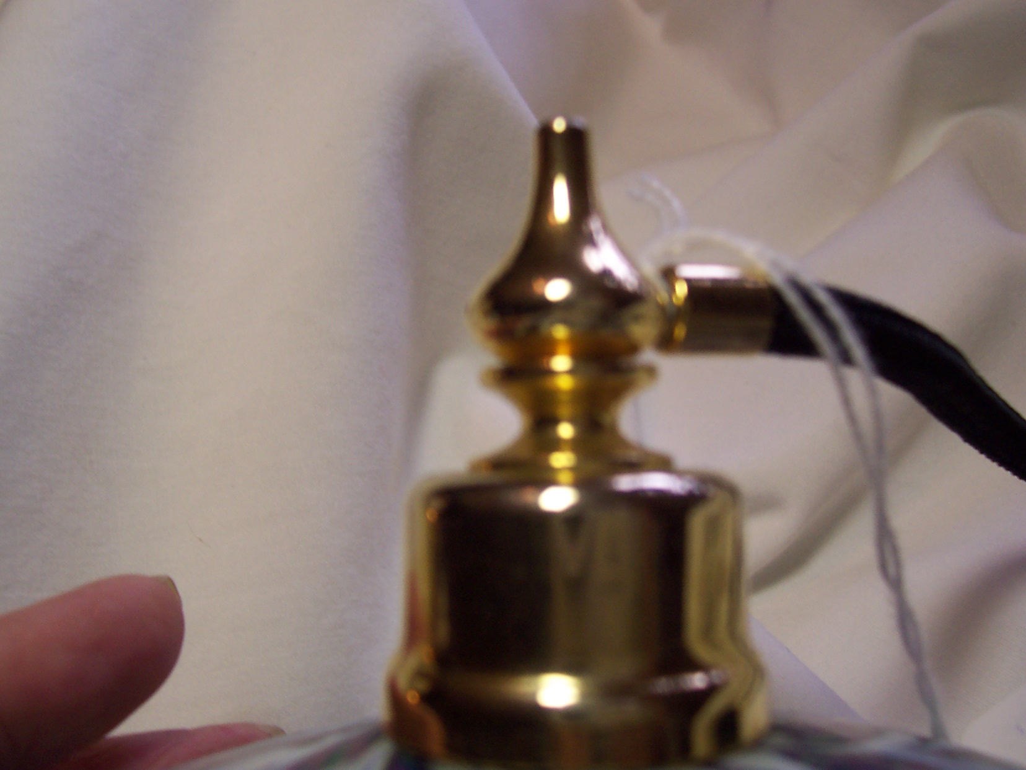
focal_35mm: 37
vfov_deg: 38.7
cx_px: 513
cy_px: 385
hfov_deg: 50.1
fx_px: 1097
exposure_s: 1/60
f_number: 2.8
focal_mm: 5.6
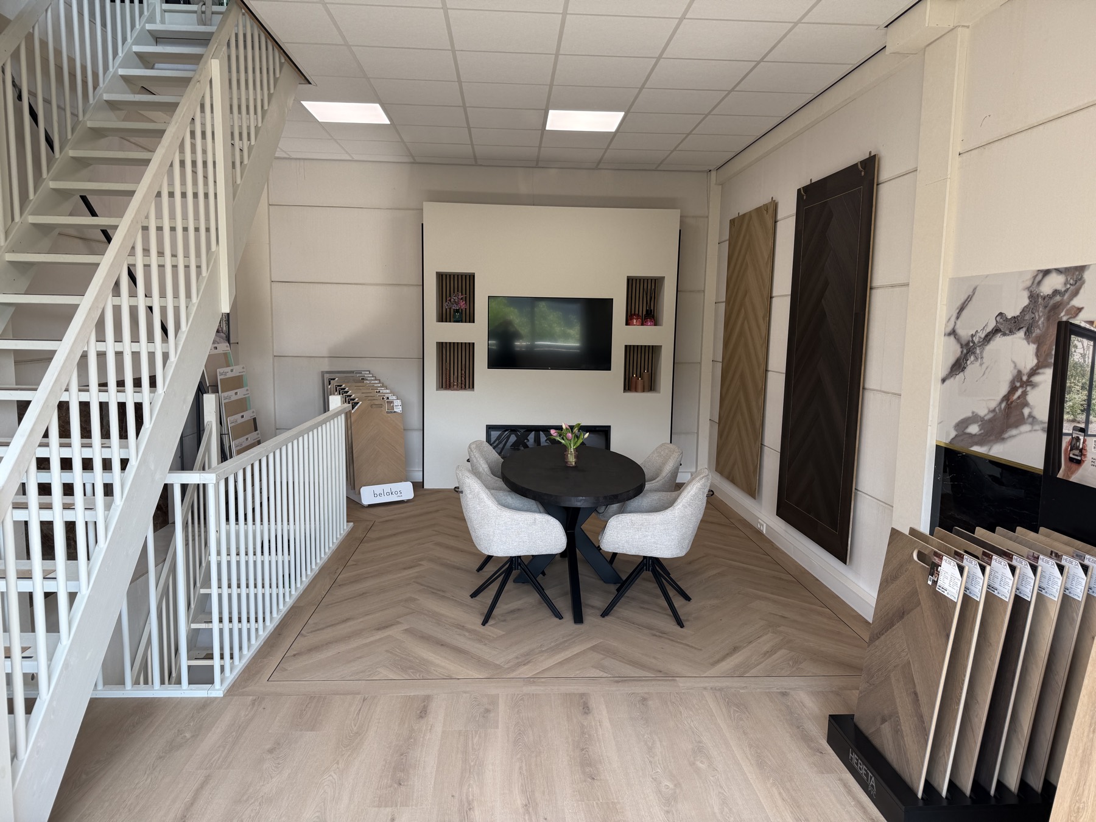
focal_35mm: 24
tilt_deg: -6.9
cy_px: 411
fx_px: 760
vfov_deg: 56.8
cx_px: 548
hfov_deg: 71.6
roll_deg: -1.0
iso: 64
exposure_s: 1/193
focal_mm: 6.76
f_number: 1.78
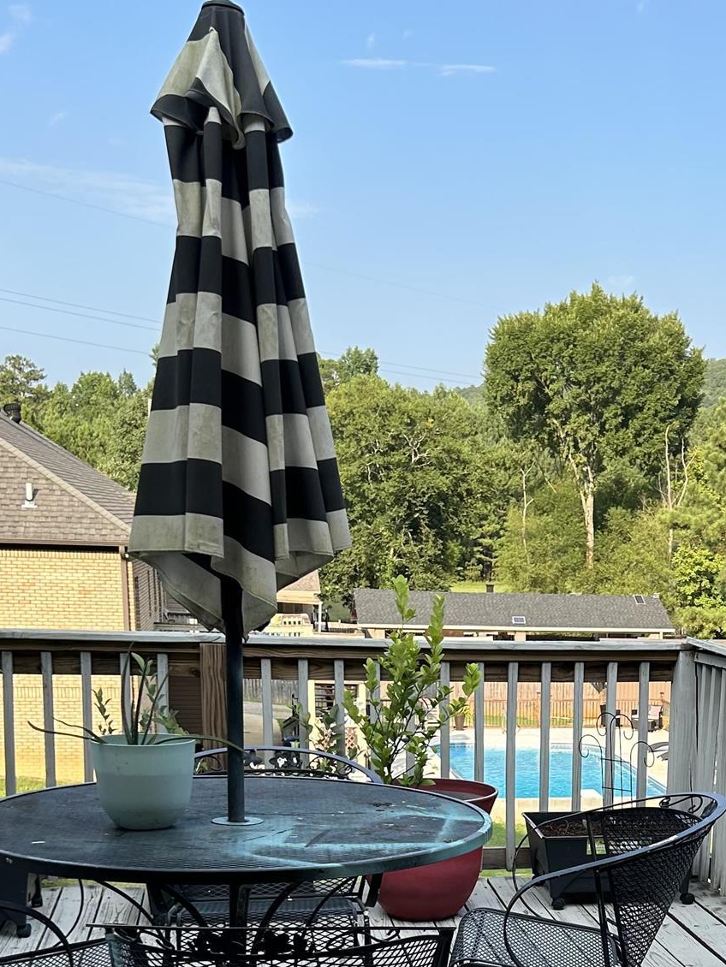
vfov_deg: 34.4
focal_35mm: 53
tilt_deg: -11.5
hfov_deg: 26.9
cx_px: 607
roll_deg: -0.7
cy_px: 850
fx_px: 1482
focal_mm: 5.7
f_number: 1.5
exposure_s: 1/982
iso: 50
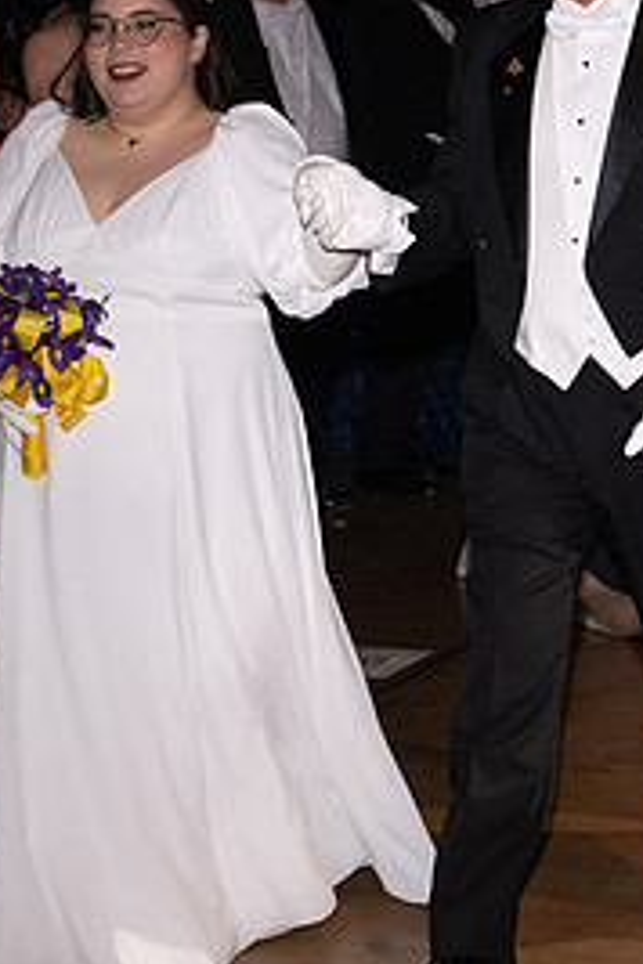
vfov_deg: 17.3
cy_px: 339
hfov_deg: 11.6
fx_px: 3161
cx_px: 372
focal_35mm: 118
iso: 320
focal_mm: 70
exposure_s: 1/200
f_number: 5.6
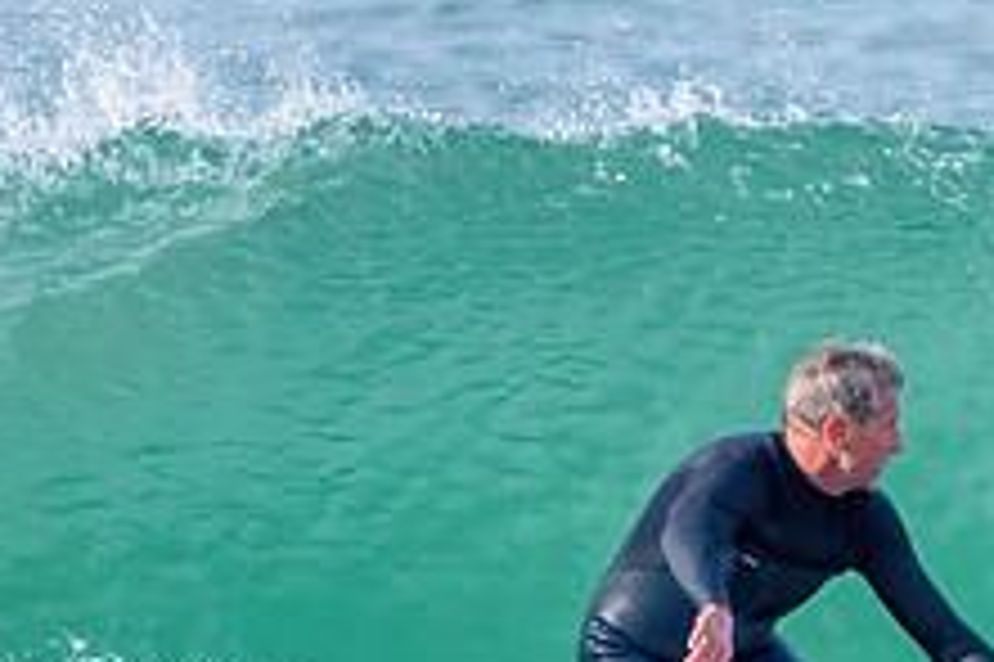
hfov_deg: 0.8
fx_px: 75154
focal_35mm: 2724
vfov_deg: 0.5
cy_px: 698
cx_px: 1345
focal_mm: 800
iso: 3200
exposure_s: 1/1600
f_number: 11
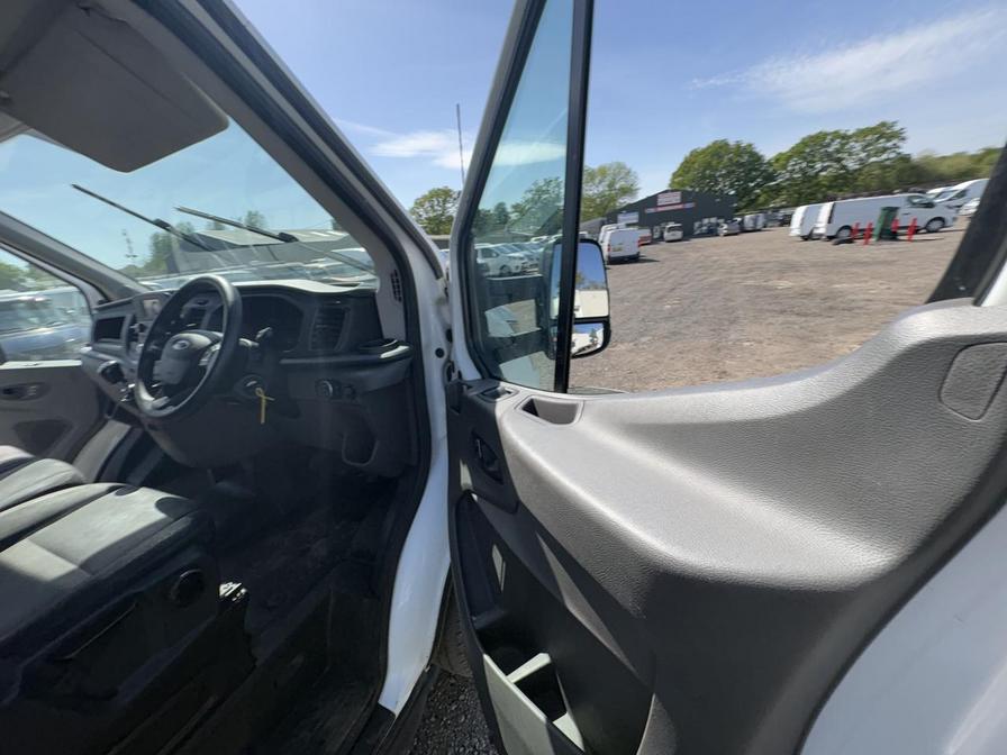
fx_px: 407
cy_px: 378
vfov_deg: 85.7
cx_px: 504
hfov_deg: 102.1
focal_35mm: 14
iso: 64
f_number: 2.2
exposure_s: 1/1078
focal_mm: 2.22
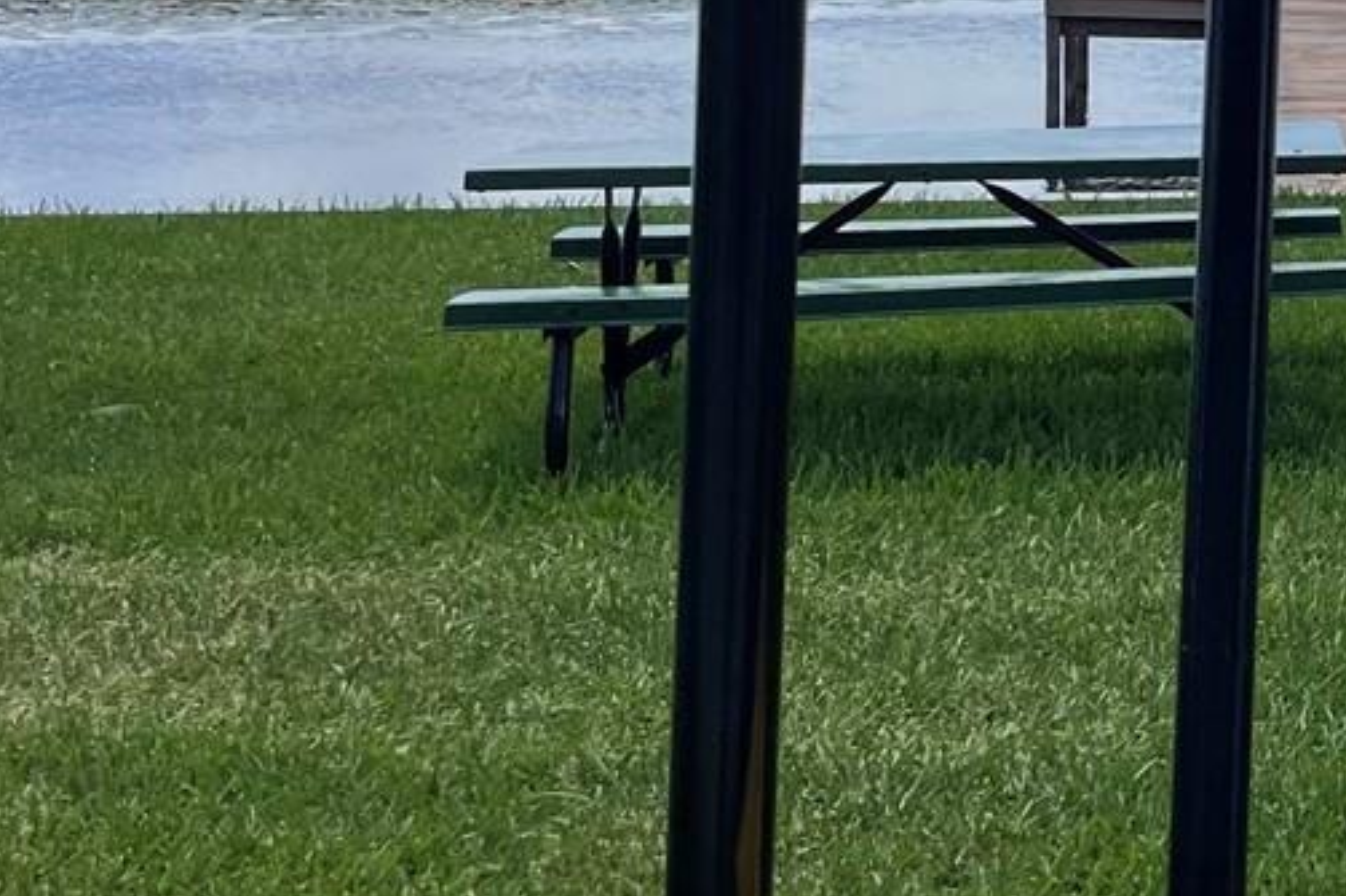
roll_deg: -0.5
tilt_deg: -1.5
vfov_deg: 15.5
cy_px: -43
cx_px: 2039
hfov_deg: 20.2
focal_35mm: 86
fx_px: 3214
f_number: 1.6
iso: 32
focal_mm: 4.2
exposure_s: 1/4651
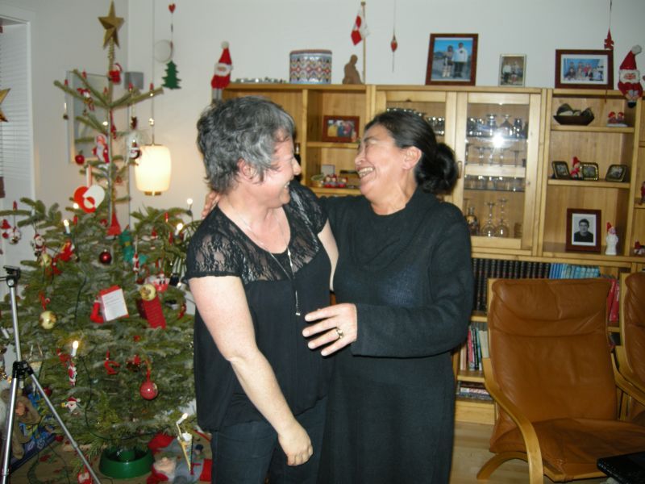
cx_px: 322
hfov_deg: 52.6
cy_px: 242
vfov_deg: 40.7
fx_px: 652
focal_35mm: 35
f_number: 2.7
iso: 87
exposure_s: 1/60
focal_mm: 7.5
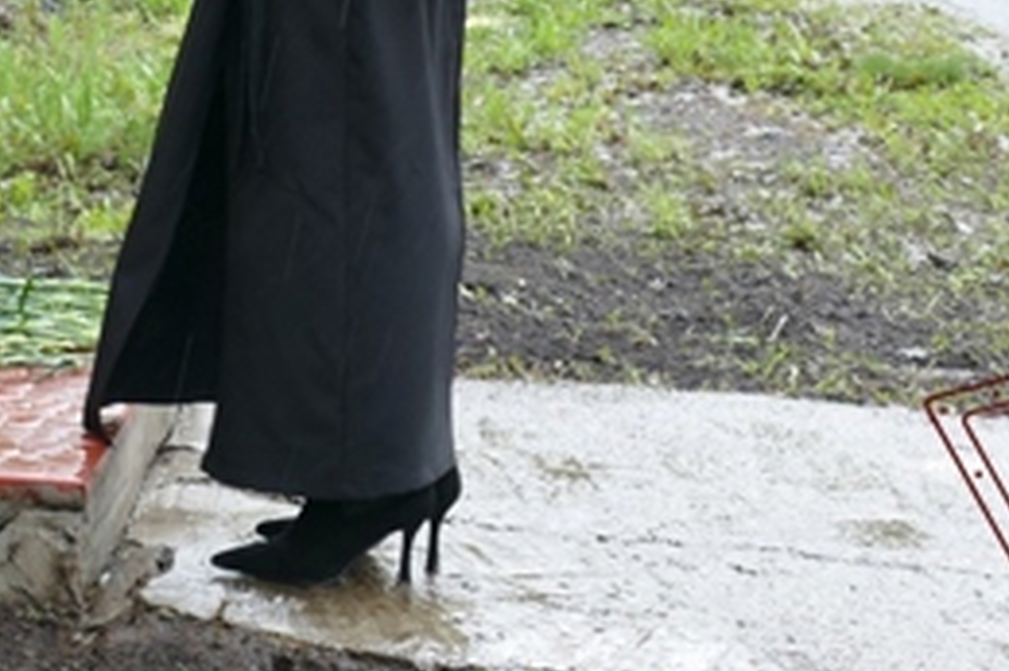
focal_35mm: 124
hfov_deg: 16.0
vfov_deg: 10.8
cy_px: -237
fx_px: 3473
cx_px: -140
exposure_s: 1/100
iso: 125
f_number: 3.2
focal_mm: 15.76
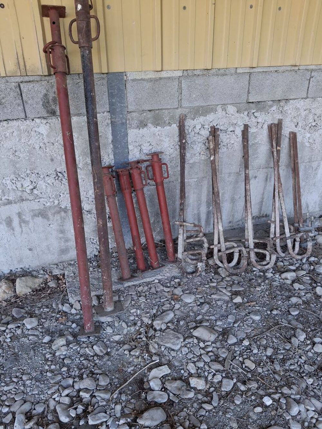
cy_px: 214
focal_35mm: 27
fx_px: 335
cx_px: 161
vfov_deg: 65.3
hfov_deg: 51.4
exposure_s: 1/100
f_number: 1.8
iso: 20
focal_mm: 4
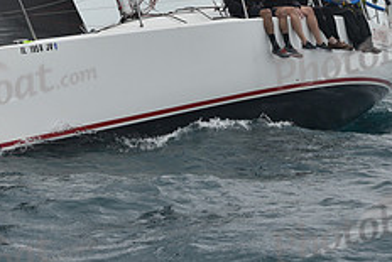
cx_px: 186
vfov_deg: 7.8
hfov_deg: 11.7
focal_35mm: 175
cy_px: -14
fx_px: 1907
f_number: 11
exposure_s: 1/800
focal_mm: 70
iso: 250
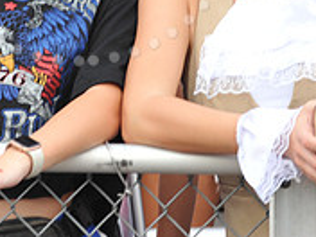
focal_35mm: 635
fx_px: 5797
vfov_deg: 2.3
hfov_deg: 3.1
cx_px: 79
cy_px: -108
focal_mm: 200
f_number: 7.1
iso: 500
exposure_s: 1/80
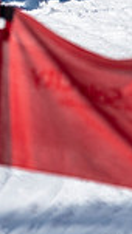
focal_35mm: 2974
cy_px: -77
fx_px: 18495
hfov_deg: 0.4
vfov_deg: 0.7
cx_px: -278
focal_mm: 560
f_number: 8
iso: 500
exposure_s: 1/2000
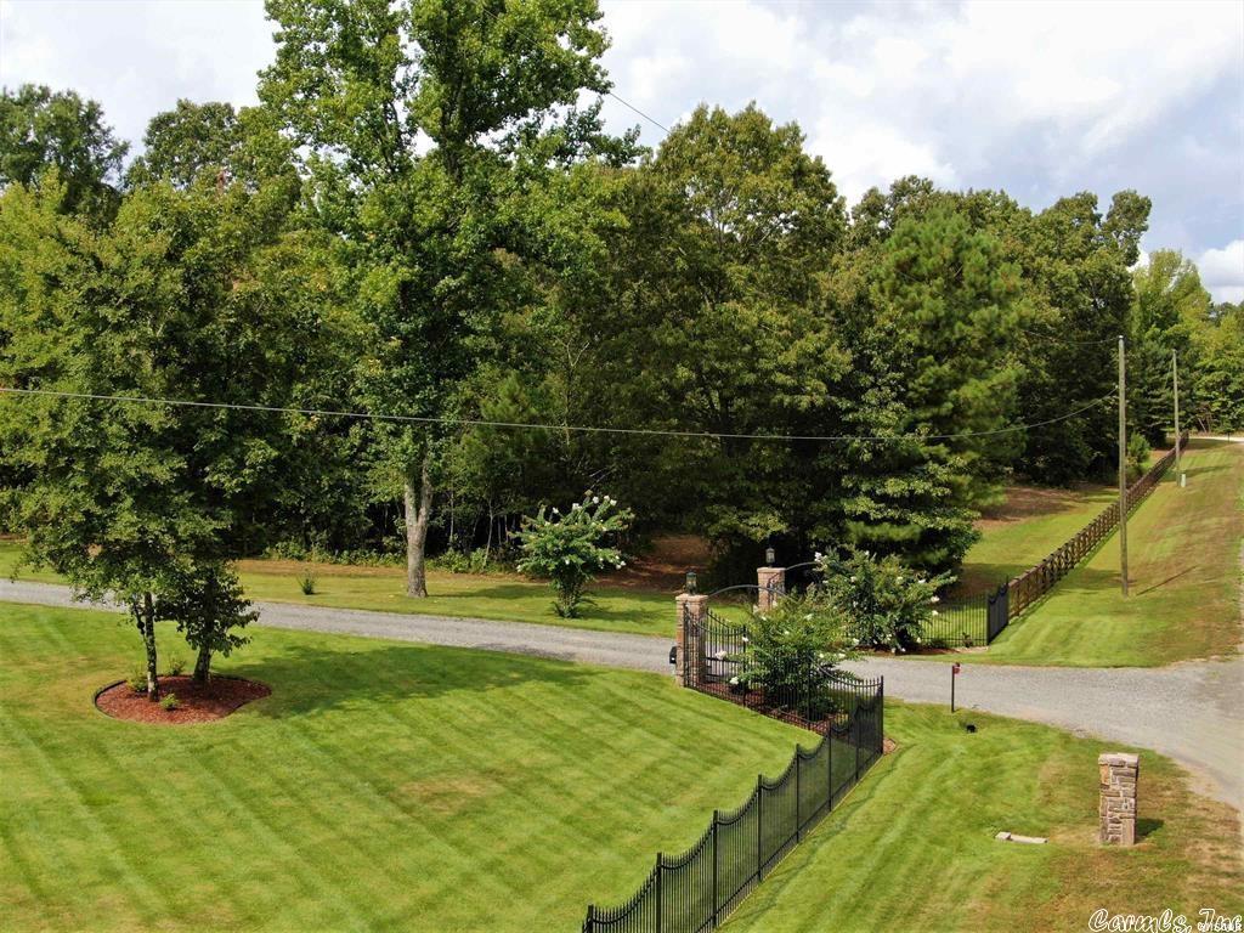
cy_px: 466
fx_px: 1509
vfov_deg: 34.3
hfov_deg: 44.8
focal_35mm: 42
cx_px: 622
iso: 100
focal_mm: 7.23
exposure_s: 1/640
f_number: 3.5
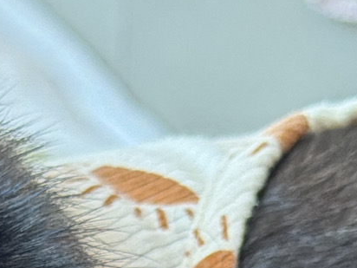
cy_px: 605
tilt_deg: -5.3
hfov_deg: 8.4
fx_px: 2403
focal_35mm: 233
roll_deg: -1.7
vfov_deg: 6.1
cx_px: -88
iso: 250
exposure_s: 1/55
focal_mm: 6.76
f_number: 1.78
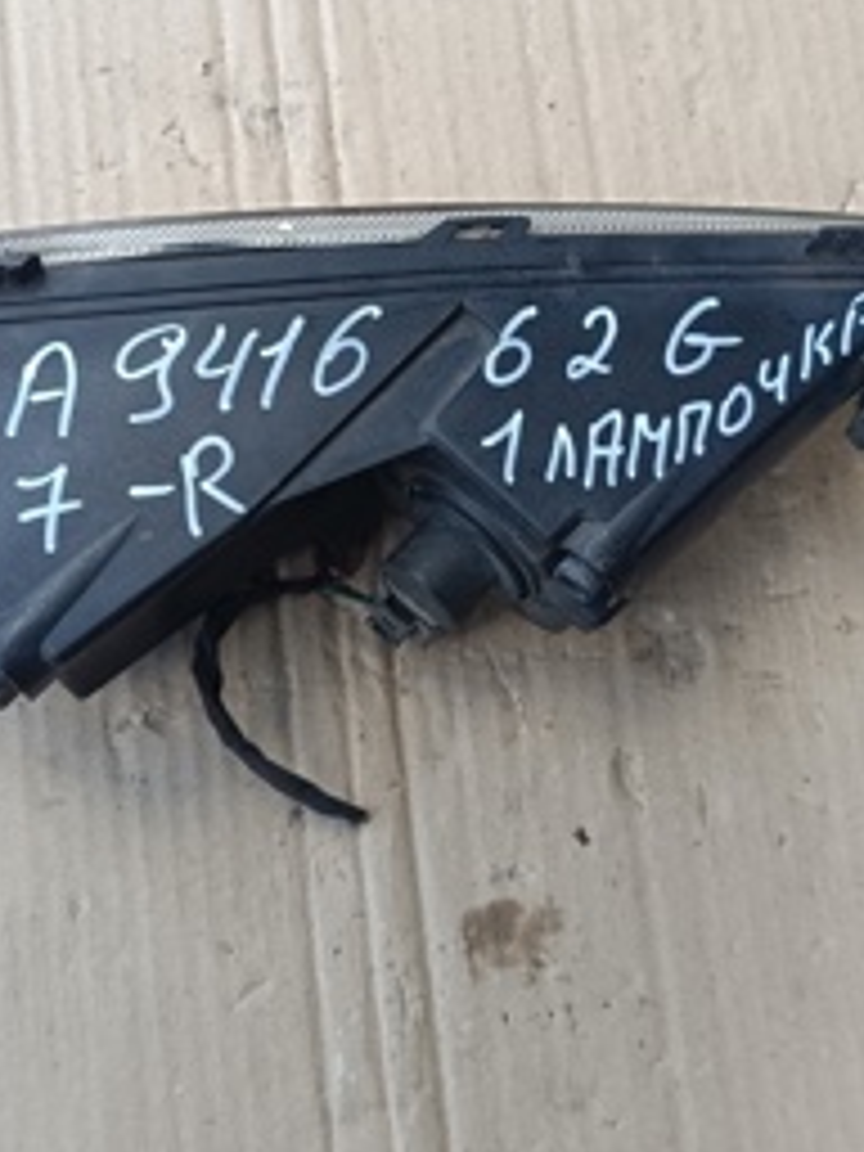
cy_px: 486
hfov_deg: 32.2
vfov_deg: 42.0
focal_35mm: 45
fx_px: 1498
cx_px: 396
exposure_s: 1/102
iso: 55
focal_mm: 5.59
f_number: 1.88
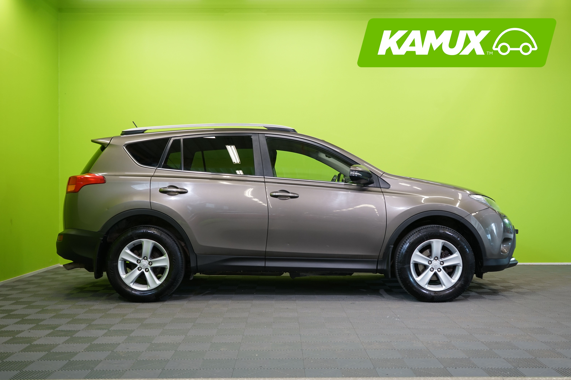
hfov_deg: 53.1
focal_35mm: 36
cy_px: 190
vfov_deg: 36.9
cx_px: 286
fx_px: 571
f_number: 5.6
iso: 500
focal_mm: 36
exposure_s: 1/30
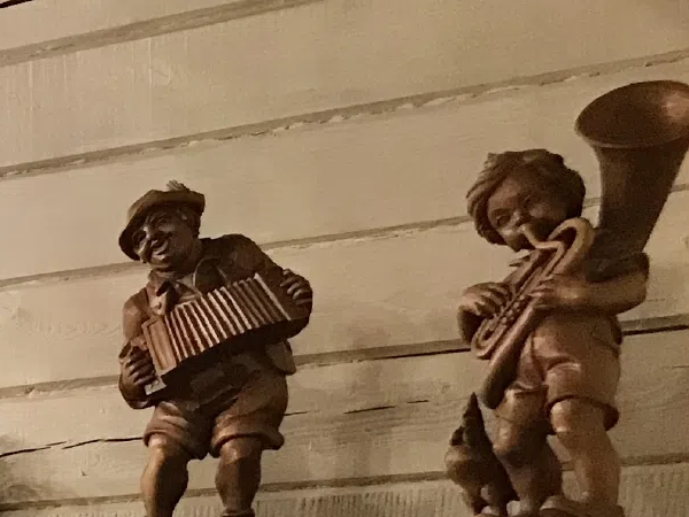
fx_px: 2229
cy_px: 790
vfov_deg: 12.5
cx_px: -581
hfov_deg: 15.1
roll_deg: +0.1
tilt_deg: -0.7
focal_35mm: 112
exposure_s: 1/17
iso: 100
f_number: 1.8
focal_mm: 3.99
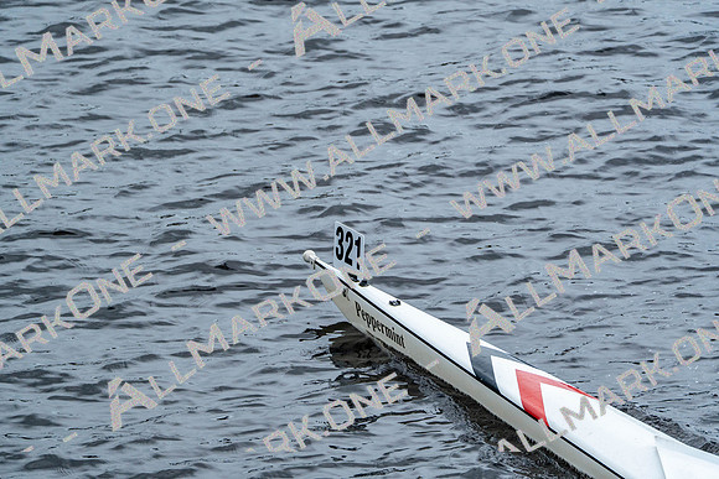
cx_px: 360
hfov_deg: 3.4
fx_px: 11986
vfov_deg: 2.3
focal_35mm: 600
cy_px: 240
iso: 1600
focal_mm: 600
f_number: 6.3
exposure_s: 1/1000
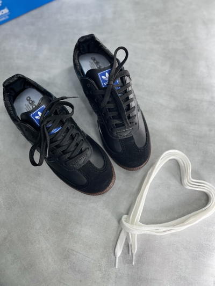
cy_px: 143
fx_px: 215
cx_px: 108
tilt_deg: -75.4
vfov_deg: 67.3
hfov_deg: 53.1
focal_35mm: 26
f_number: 1.6
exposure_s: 1/104
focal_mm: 5.1
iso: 32
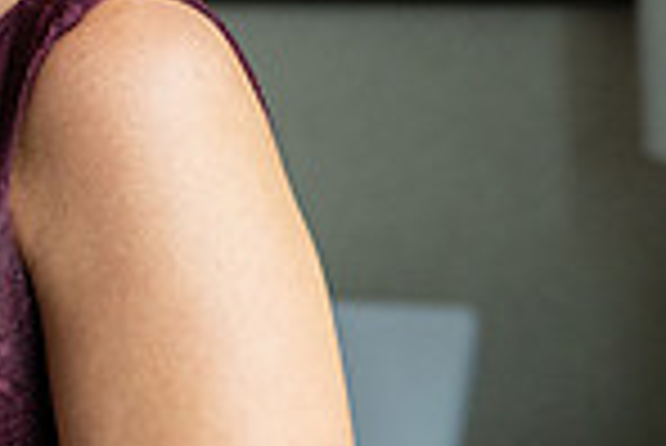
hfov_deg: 9.1
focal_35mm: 216
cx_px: -495
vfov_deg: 6.4
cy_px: 92
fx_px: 4000
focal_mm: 55
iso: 2000
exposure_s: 1/1250
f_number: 2.8
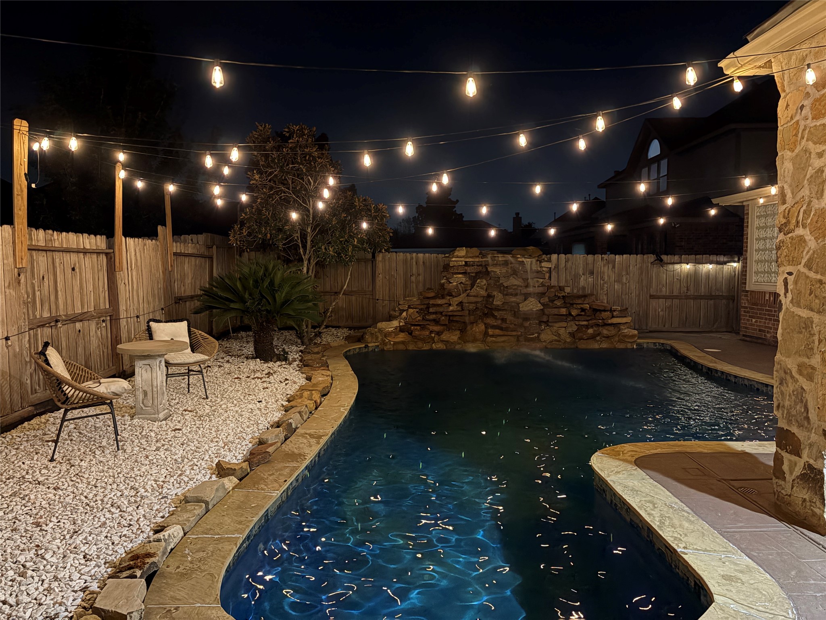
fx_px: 620
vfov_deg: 53.1
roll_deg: +0.6
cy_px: 310
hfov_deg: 67.3
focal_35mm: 26
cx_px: 413
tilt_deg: -4.4
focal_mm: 5.96
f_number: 1.6
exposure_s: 1/24
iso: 1000
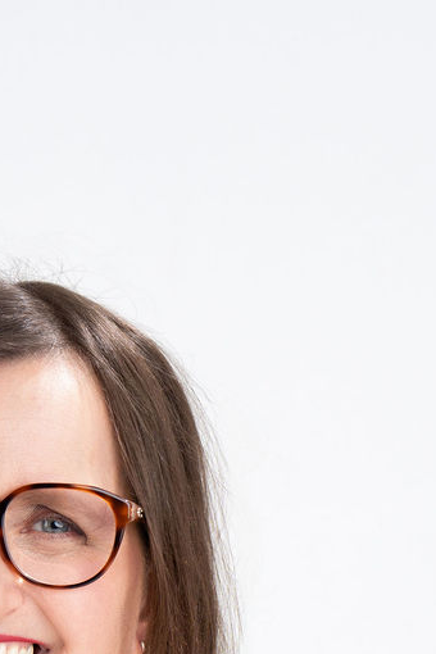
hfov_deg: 5.2
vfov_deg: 7.7
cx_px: -100
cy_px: 954
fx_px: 4759
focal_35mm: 262
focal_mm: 87
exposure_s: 1/200
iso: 160
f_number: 5.6
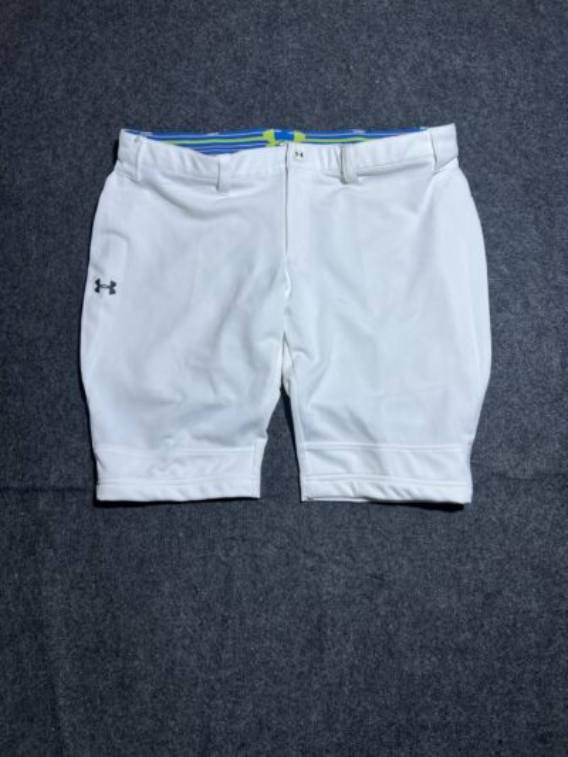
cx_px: 284
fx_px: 569
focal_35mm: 26
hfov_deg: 53.1
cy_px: 378
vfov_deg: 67.3
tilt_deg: -58.4
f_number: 1.5
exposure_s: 1/100
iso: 32
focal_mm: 5.7
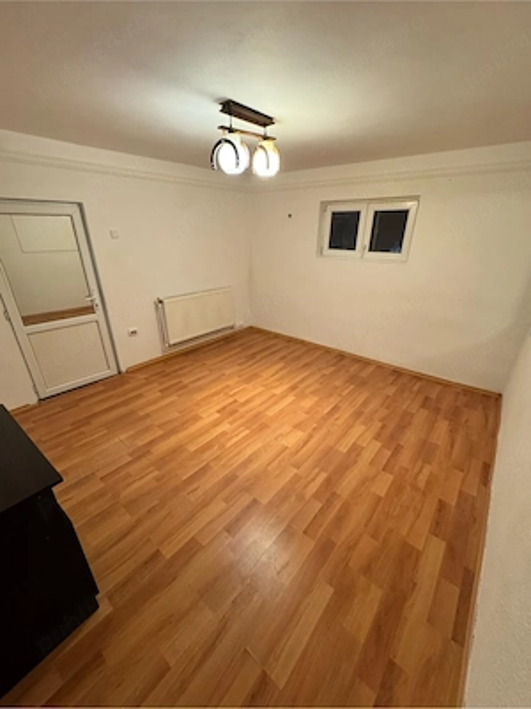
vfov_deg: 102.1
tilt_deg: -27.0
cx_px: 266
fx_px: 286
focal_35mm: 14
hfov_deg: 85.7
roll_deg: -0.8
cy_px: 354
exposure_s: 1/50
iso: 320
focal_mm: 2.22
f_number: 2.2
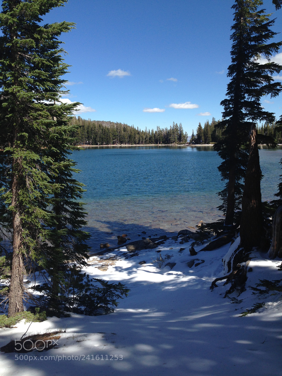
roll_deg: +1.0
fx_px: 358
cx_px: 141
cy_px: 188
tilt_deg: -6.5
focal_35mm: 33
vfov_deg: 55.4
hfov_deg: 42.9
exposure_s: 1/1427
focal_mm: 4.12
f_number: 2.4
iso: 50
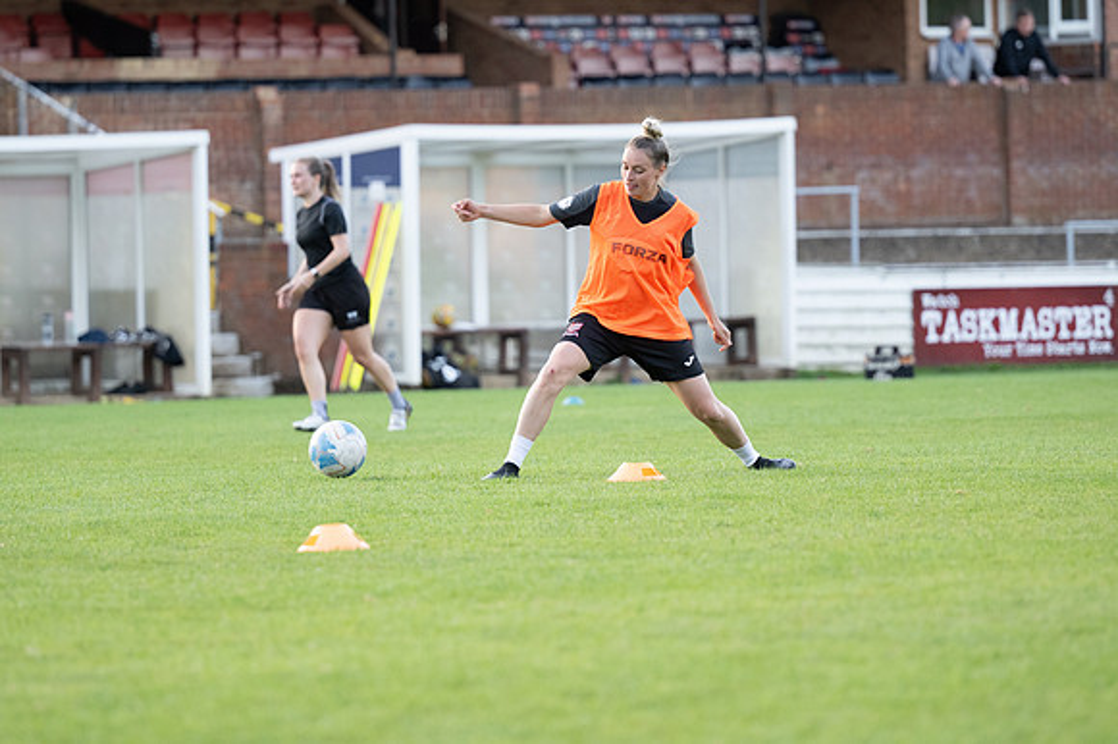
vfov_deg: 6.3
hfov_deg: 9.5
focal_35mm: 217
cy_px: 372
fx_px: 6735
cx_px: 559
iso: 1000
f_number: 2.8
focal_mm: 145
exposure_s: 1/500
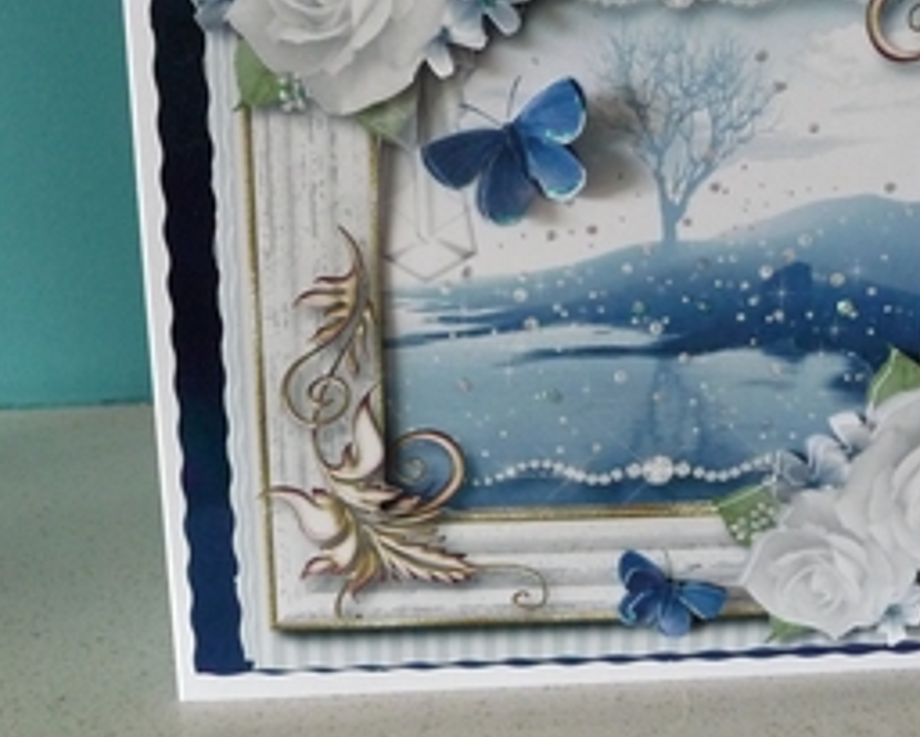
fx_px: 1307
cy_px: 182
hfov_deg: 38.1
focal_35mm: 48
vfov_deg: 30.9
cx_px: 647
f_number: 3.3
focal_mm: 4.7
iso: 400
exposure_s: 1/30
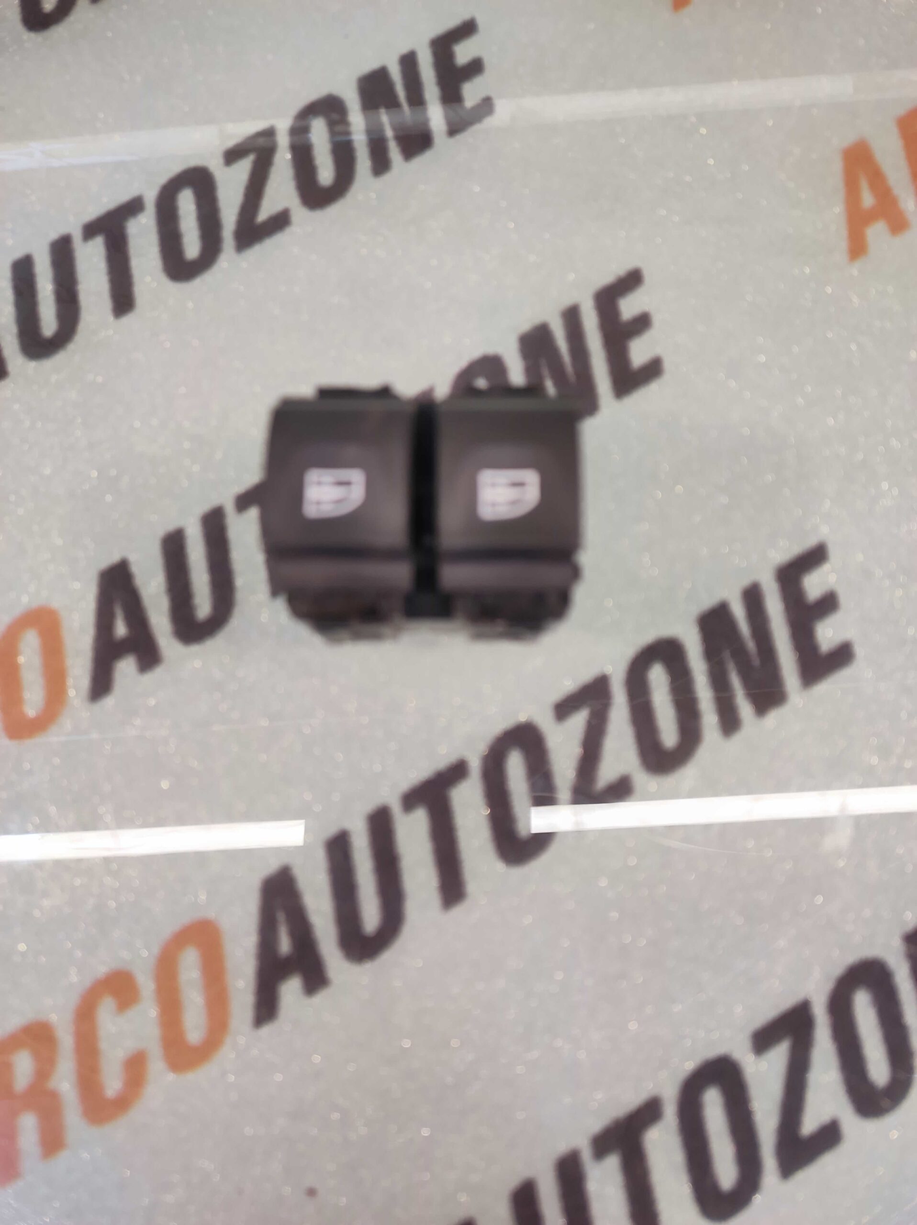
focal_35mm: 17
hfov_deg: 74.7
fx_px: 601
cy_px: 612
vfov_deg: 91.1
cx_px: 458
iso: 103
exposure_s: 1/33
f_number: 1.79
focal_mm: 4.74
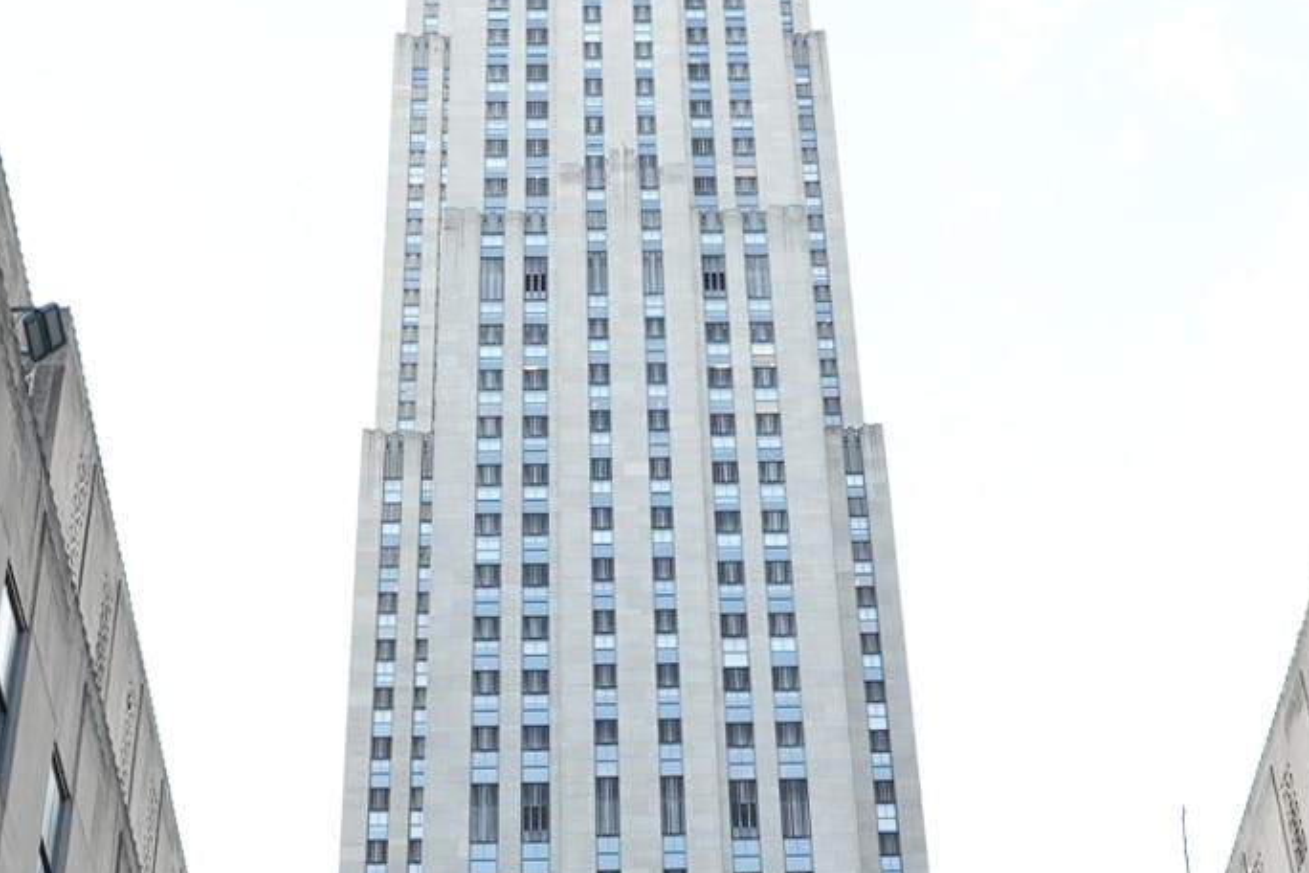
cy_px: 519
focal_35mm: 79
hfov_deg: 25.7
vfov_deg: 17.3
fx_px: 2872
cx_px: 679
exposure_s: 1/100
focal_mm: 27
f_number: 10
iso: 800
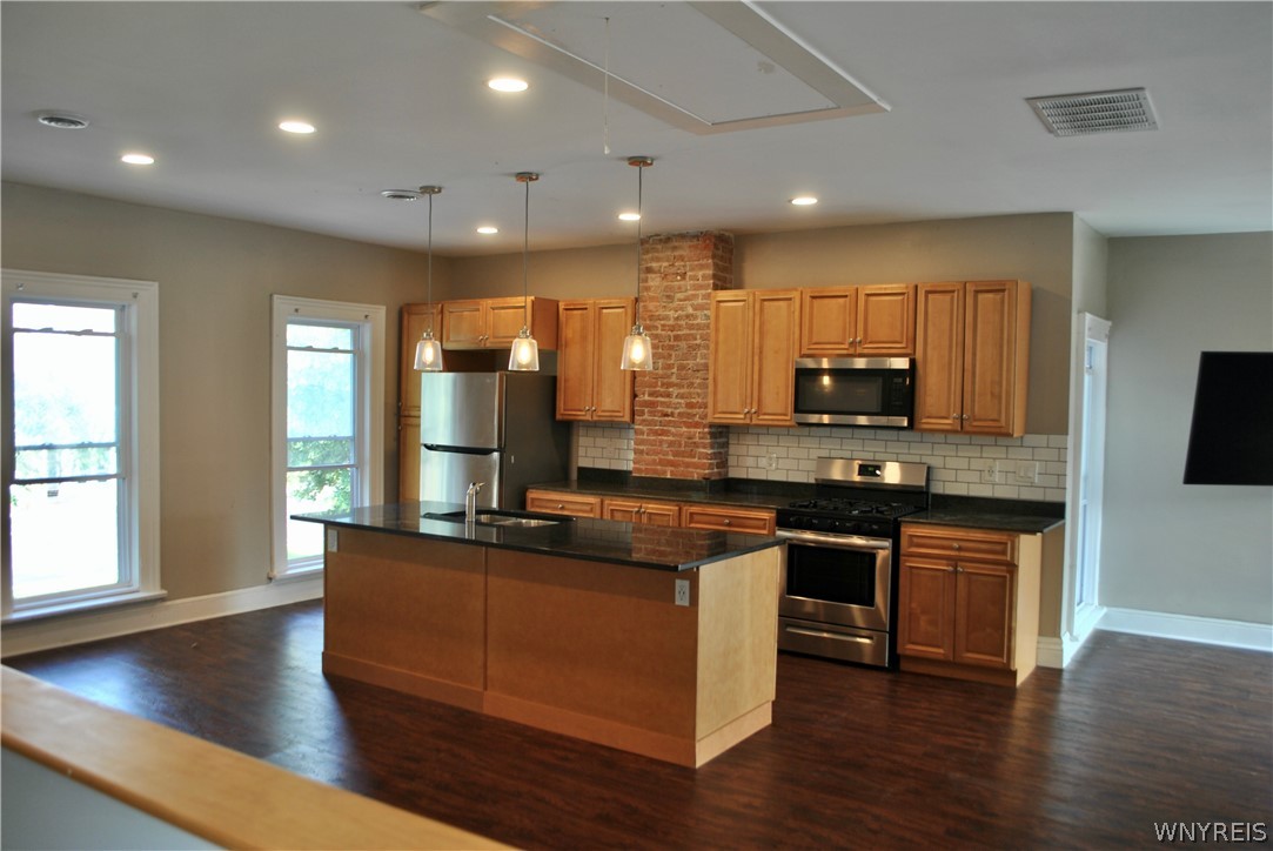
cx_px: 636
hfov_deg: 67.3
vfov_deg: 48.0
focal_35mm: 27
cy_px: 426
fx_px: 955
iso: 100
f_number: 3.5
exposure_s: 1/25
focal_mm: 18
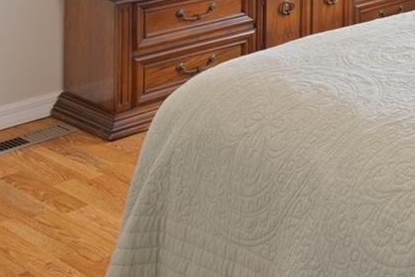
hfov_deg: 23.7
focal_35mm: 65
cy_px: -180
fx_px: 750
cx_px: 642
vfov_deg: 17.9
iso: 320
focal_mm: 17
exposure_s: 1/1.67
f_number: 8
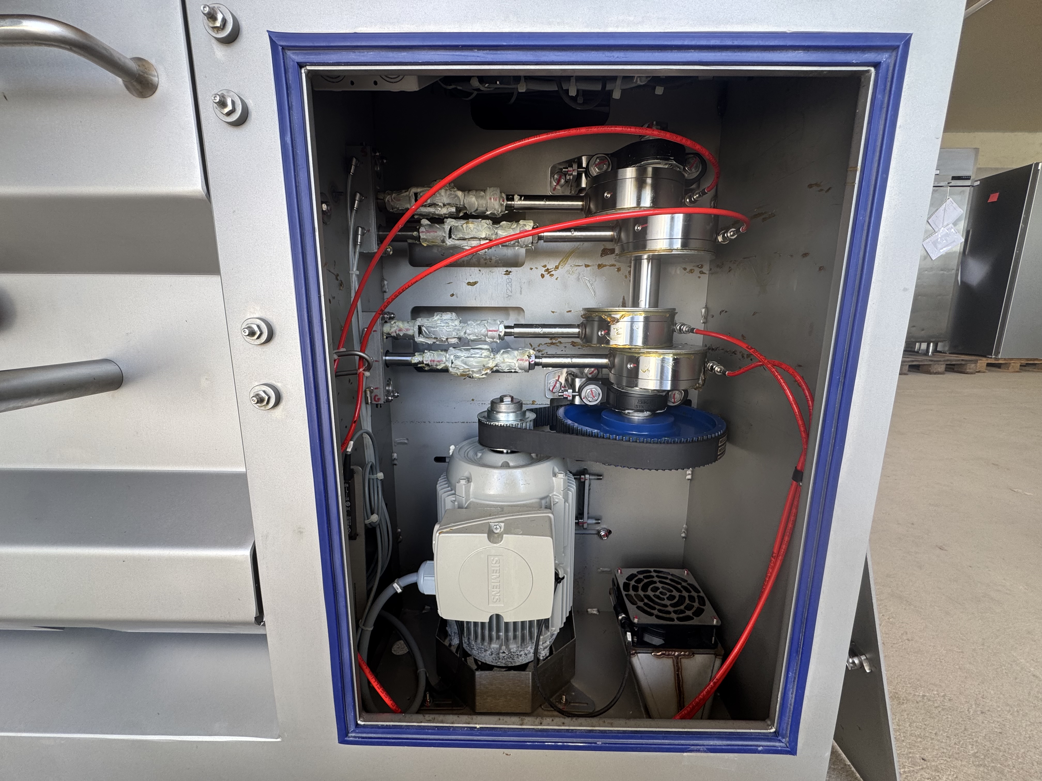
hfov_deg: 102.1
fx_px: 421
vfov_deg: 85.7
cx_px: 521
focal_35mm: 14
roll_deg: +0.5
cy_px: 390
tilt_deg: -10.3
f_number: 2.2
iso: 64
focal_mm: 2.22
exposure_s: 1/99
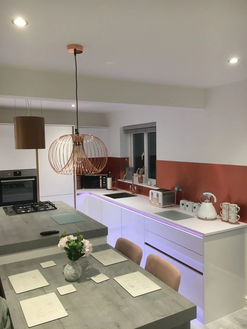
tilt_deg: -2.9
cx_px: 124
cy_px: 164
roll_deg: +0.2
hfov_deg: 48.2
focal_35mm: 29
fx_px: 276
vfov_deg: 61.7
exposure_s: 1/33
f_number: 2.2
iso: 64
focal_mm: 4.15
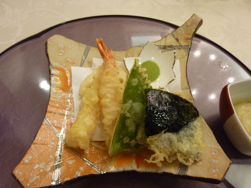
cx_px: 126
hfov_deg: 69.4
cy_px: 94
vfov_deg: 54.9
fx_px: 181
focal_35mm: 25
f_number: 3.3
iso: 320
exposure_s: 1/30
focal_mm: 4.1
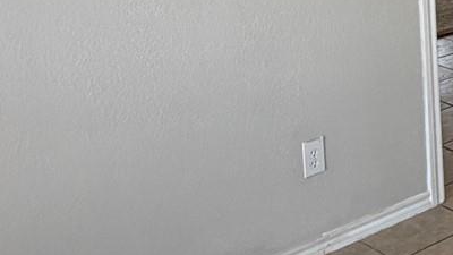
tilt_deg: -7.2
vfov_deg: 14.6
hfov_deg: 22.5
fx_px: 937
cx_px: 670
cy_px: -104
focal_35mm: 78
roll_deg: +0.9
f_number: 2.2
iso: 160
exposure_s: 1/121
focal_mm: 2.22
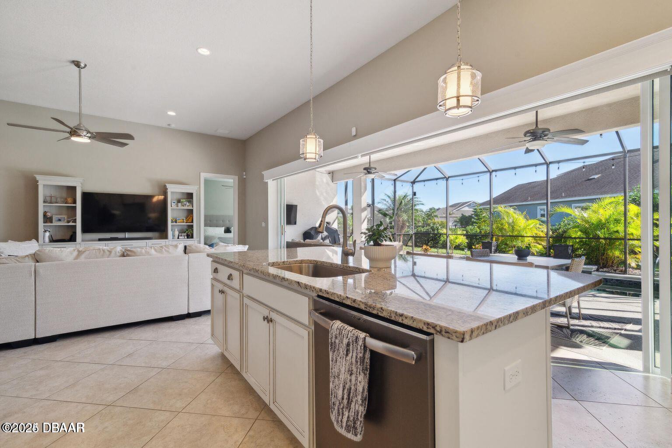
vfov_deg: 73.7
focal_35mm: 16
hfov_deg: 96.7
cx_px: 336
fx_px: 299
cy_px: 224
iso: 400
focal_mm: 16
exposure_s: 1/125
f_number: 8
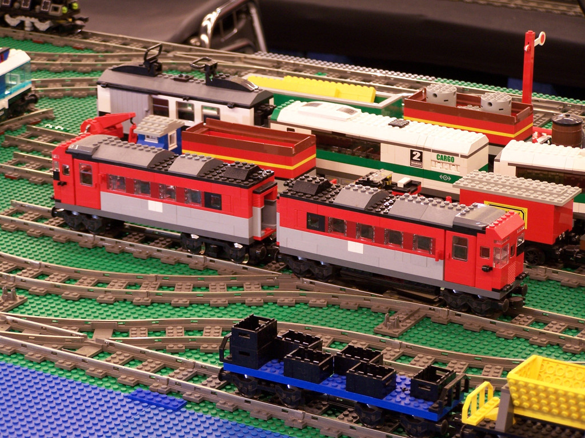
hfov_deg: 15.4
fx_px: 2163
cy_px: 219
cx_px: 292
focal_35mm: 128
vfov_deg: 11.6
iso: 80
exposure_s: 1/2
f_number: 3.2
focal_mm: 21.2
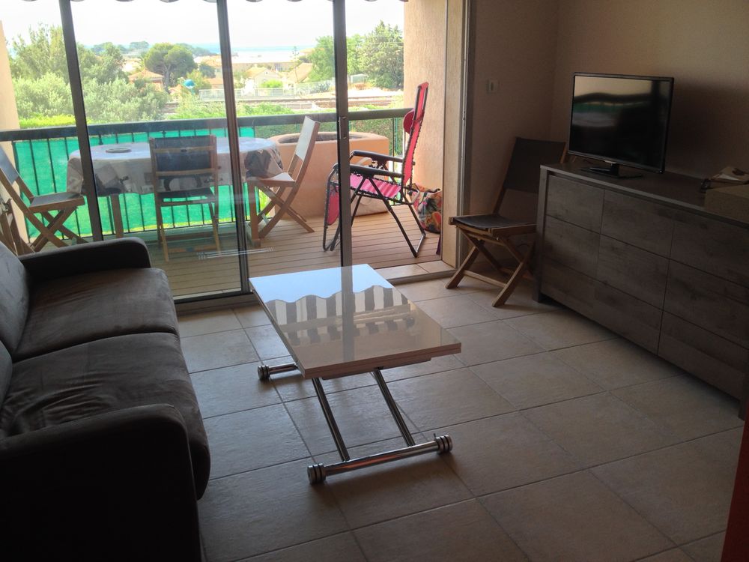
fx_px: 757
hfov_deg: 52.6
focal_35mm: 35
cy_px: 281
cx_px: 374
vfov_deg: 40.7
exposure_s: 1/120
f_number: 2.4
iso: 80
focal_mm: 4.28
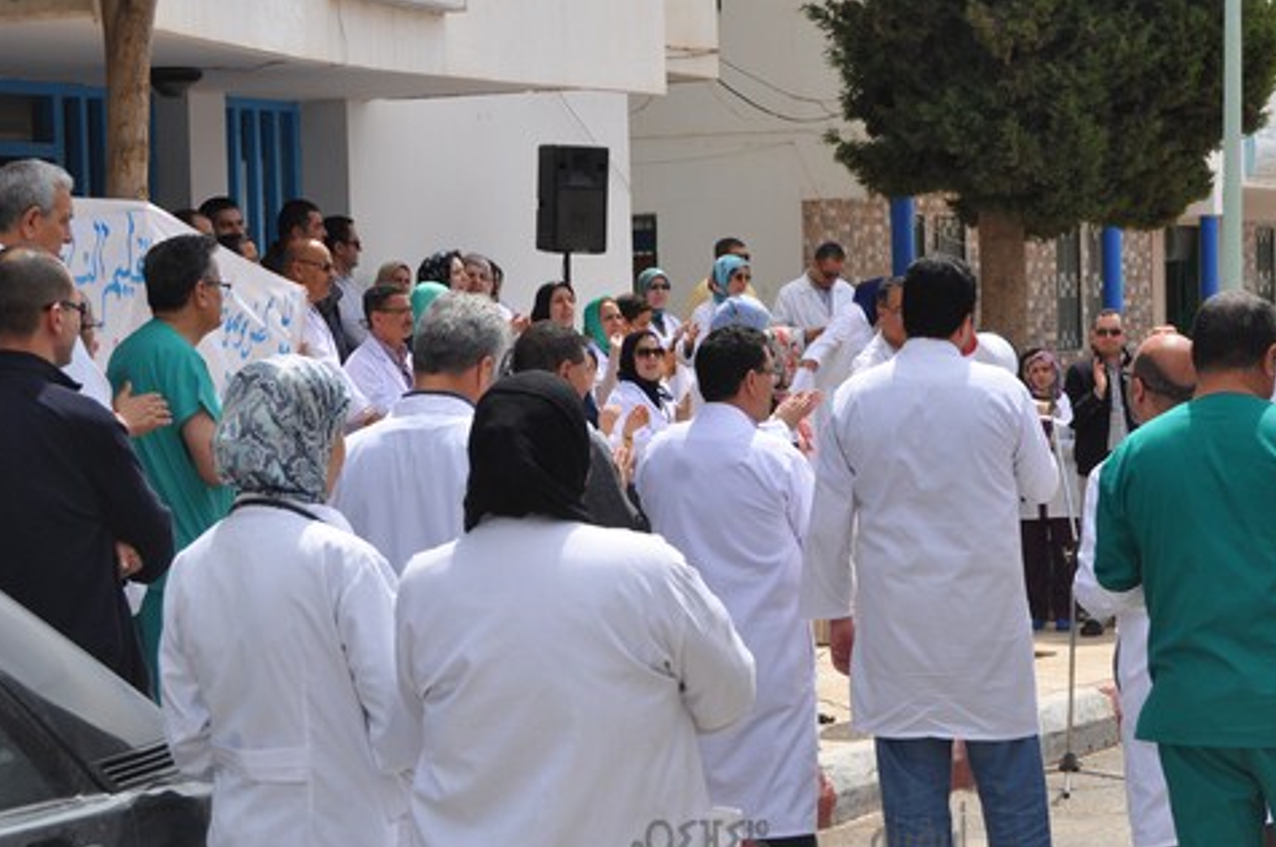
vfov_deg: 15.0
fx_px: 3209
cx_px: 799
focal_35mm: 91
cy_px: 460
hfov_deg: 22.4
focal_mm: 45
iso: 200
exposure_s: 1/400
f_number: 10
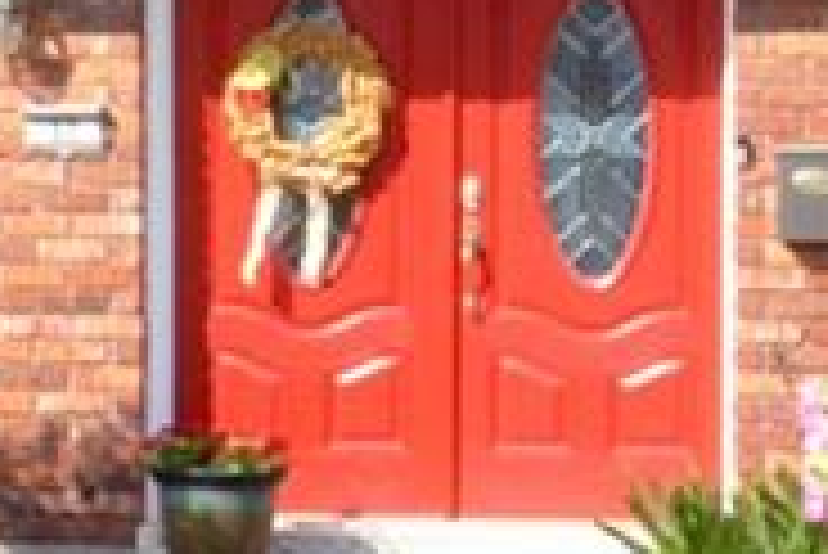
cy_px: 29
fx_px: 6716
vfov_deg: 4.7
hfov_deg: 7.0
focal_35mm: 292
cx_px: 54
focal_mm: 35
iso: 2500
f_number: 29
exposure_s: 1/250
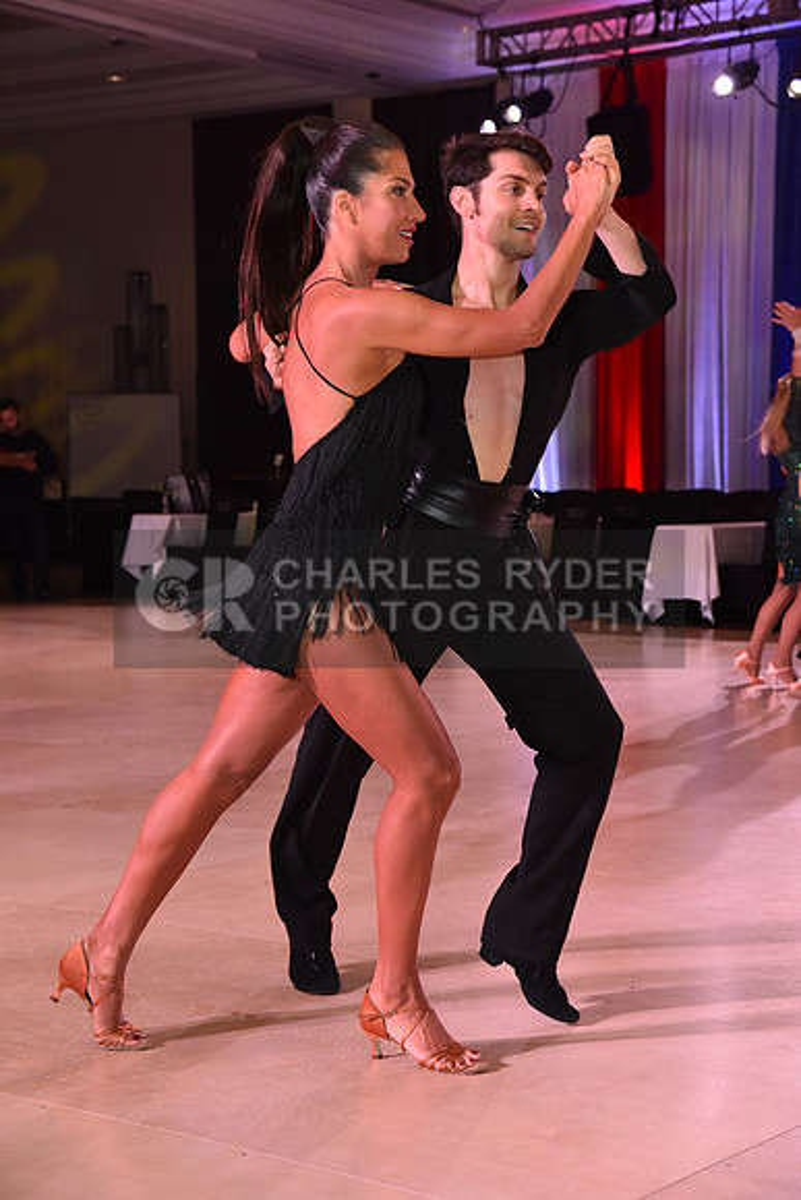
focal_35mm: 66
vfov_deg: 30.5
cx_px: 400
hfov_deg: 20.6
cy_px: 600
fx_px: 2201
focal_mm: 66
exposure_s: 1/320
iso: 2500
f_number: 6.3
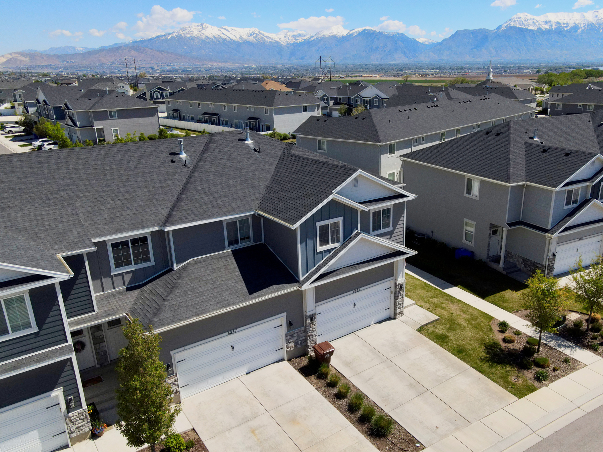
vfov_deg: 51.3
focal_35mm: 27
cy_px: 240
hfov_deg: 65.1
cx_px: 335
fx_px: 470
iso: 100
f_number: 2.8
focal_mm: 4.5
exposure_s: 1/1500
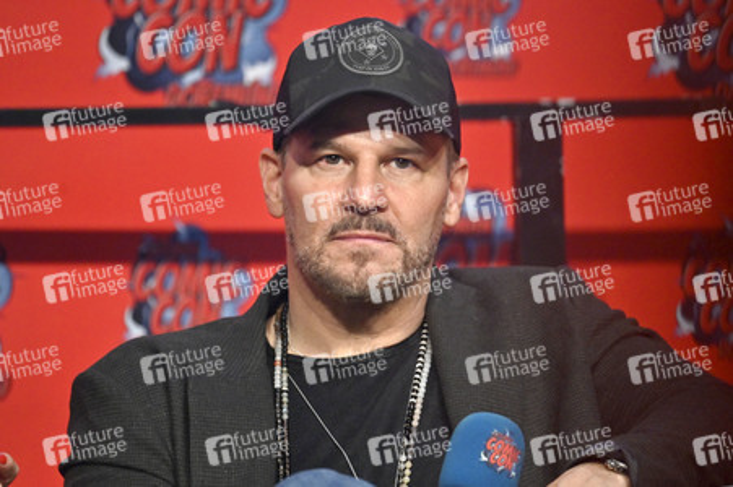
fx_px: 8138
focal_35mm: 400
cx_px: 366
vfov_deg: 3.4
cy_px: 244
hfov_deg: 5.2
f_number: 4.5
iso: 3200
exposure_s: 1/500
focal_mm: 400
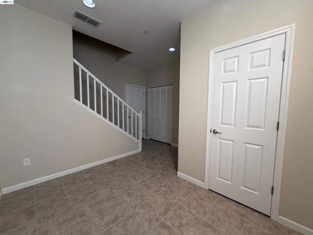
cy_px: 118
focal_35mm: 14
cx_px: 156
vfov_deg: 85.7
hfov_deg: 102.1
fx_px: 127
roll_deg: -0.9
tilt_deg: -4.4
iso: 320
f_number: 2.2
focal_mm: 2.22
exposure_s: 1/120
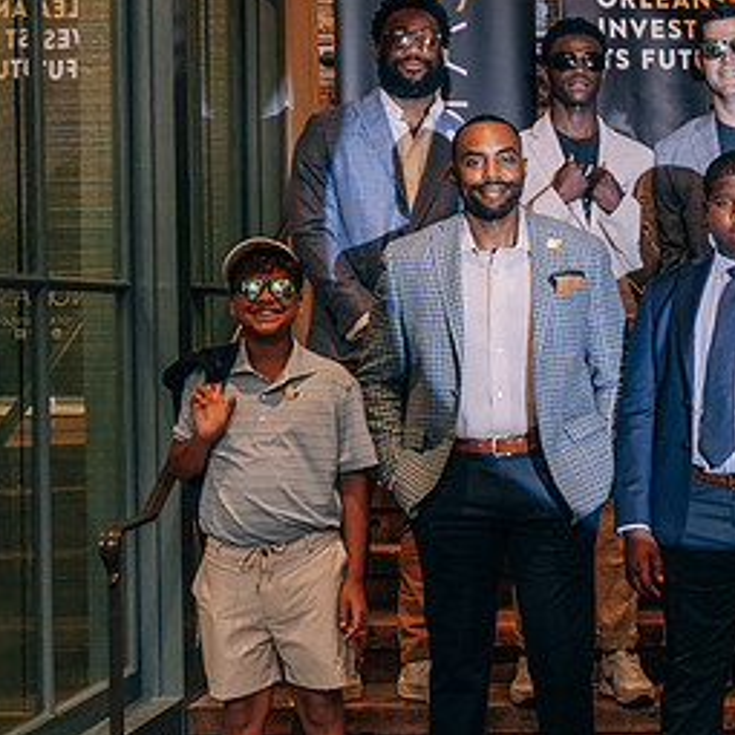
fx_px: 2090
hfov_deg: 19.1
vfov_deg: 19.9
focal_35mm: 87
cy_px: 359
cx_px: 810
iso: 500
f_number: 4
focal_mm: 45
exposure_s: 1/160
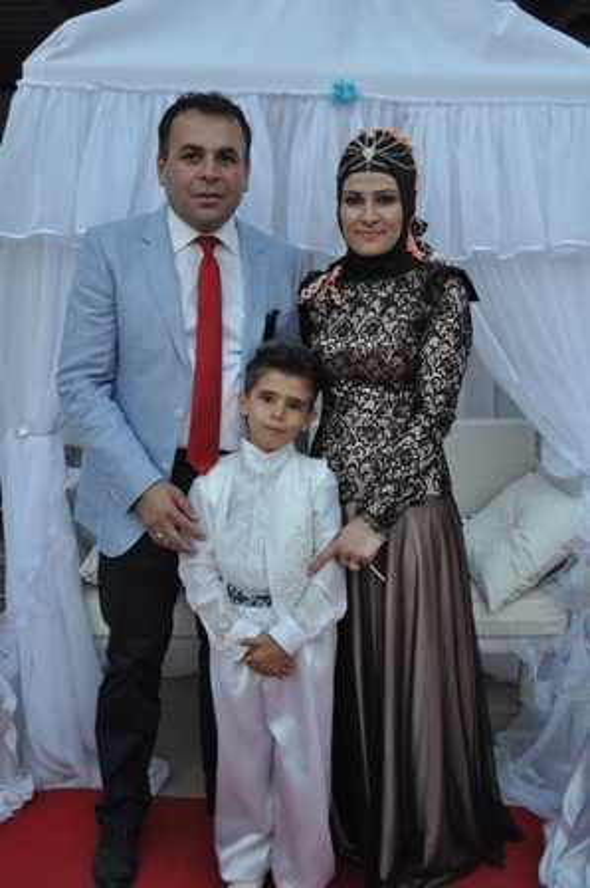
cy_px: 444
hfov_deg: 34.2
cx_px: 295
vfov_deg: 49.6
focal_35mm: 39
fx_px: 960
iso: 400
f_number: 4.2
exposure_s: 1/60
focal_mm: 26
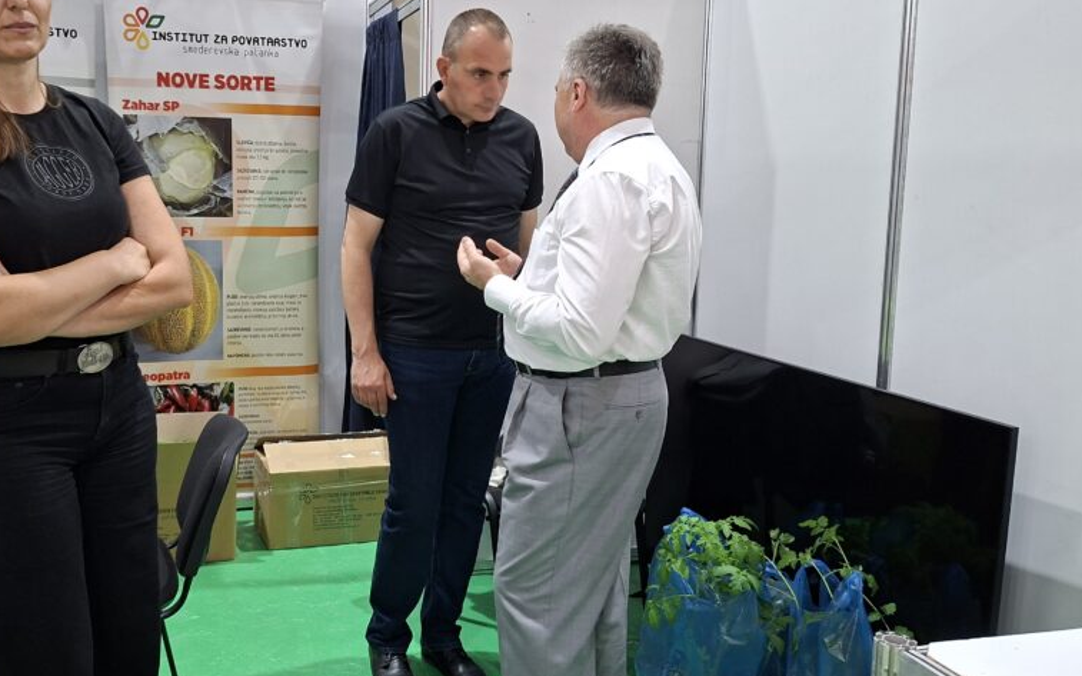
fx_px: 973
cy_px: 343
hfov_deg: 57.0
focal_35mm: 33
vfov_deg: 38.3
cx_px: 372
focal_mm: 5.54
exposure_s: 1/50
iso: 200
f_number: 1.8
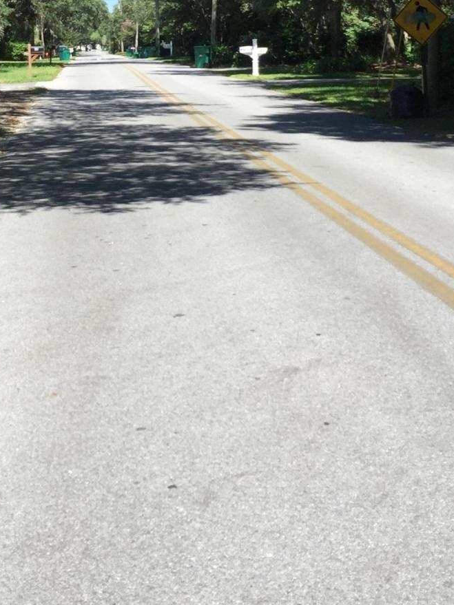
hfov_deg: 22.2
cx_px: 176
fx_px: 1154
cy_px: 82
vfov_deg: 28.5
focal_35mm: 66
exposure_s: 1/964
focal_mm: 4.15
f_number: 2.2
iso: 32
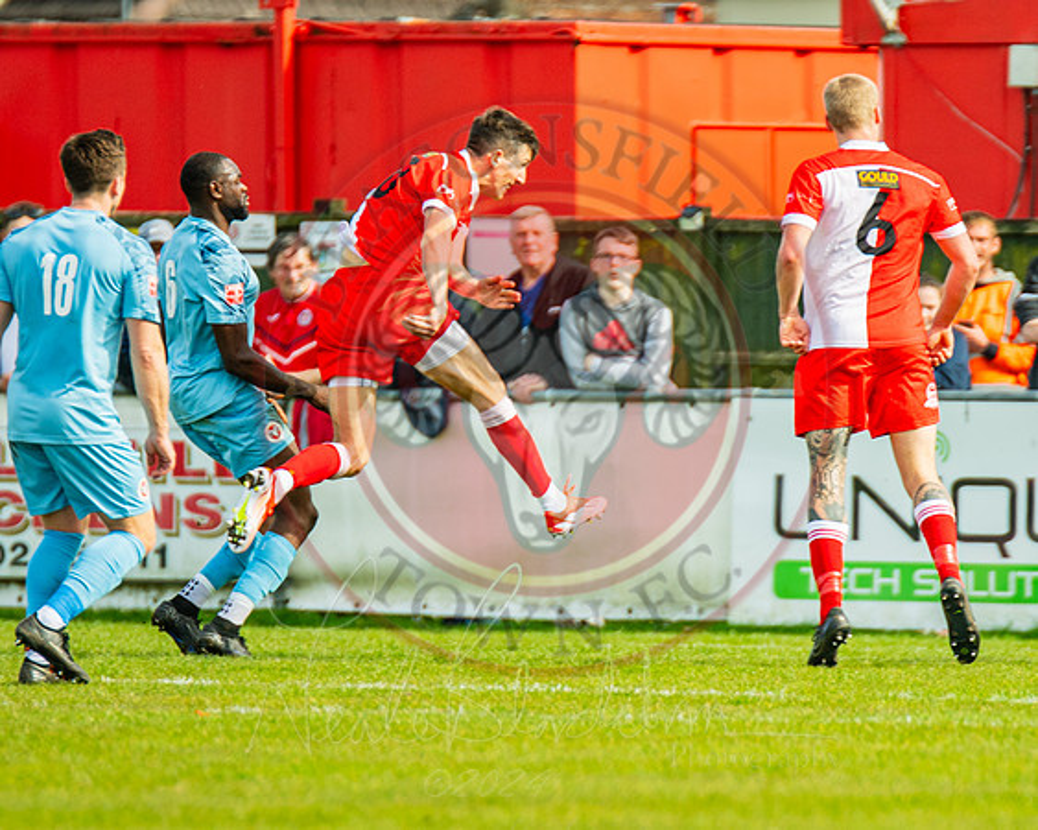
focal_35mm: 779
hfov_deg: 2.5
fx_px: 23933
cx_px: 684
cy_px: 456
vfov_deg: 2.0
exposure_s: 1/1600
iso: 400
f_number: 4
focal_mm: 420
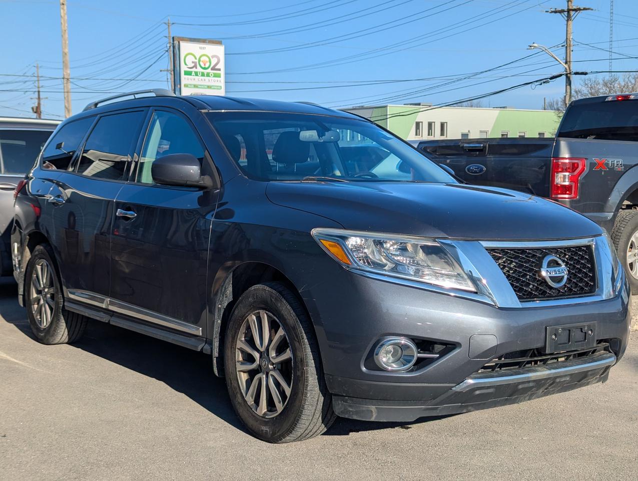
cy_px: 240
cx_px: 319
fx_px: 886
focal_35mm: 48
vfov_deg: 30.3
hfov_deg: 39.6
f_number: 1.85
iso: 45
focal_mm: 6.81
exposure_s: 1/3040
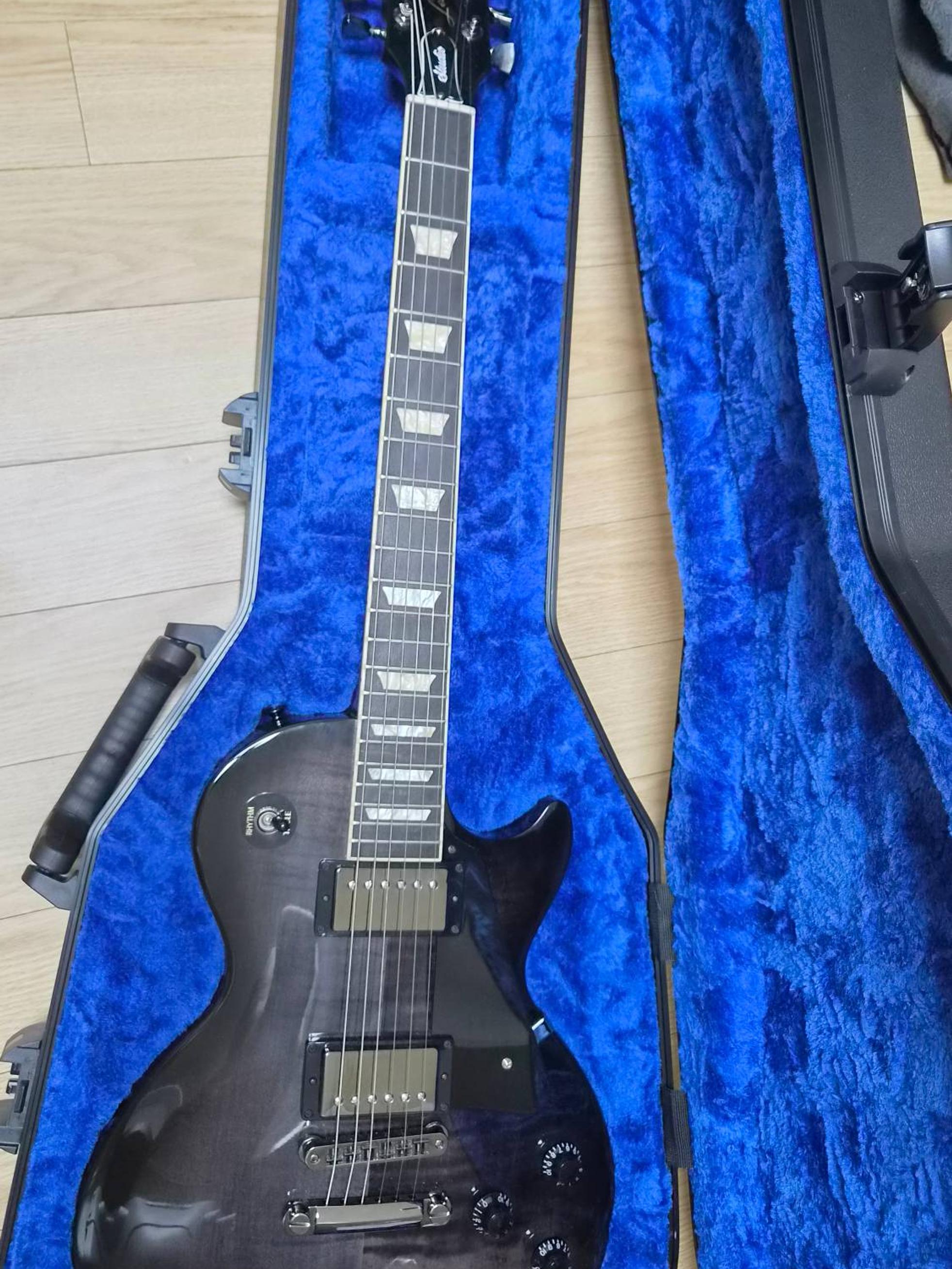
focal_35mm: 23
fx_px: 843
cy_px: 634
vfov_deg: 73.9
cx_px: 476
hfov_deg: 58.9
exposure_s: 1/120
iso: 800
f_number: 1.8
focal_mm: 5.4
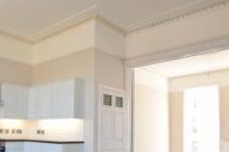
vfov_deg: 36.4
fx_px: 223
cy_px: 125
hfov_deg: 52.7
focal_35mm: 35
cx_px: 65
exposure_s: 1/30
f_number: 4.5
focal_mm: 10
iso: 100
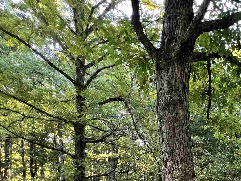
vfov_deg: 36.7
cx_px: 255
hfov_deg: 45.3
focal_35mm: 32
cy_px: 203
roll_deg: -0.2
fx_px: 223
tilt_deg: -0.6
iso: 160
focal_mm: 1.57
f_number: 1.8
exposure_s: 1/99
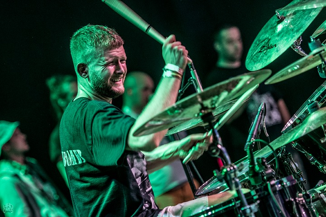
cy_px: 108
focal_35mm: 183
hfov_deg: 11.2
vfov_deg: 7.5
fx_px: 1657
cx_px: 163
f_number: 2.8
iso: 1600
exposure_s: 1/125
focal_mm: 122
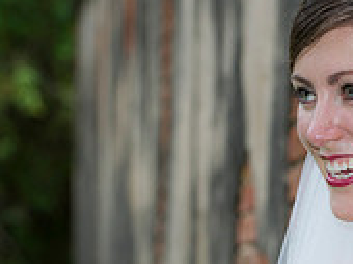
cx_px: 370
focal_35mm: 381
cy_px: 312
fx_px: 3880
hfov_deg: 5.2
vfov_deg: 3.9
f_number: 5
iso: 400
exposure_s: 1/250
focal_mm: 116
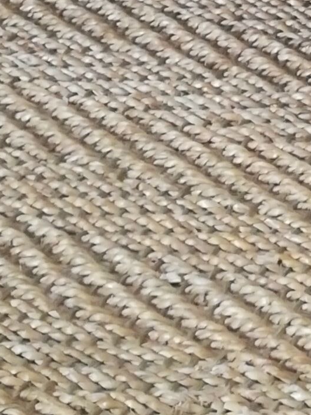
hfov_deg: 9.5
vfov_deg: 11.9
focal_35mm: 146
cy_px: -435
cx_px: 625
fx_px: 1749
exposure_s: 1/14.3
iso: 800
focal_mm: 3.83
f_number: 2.2
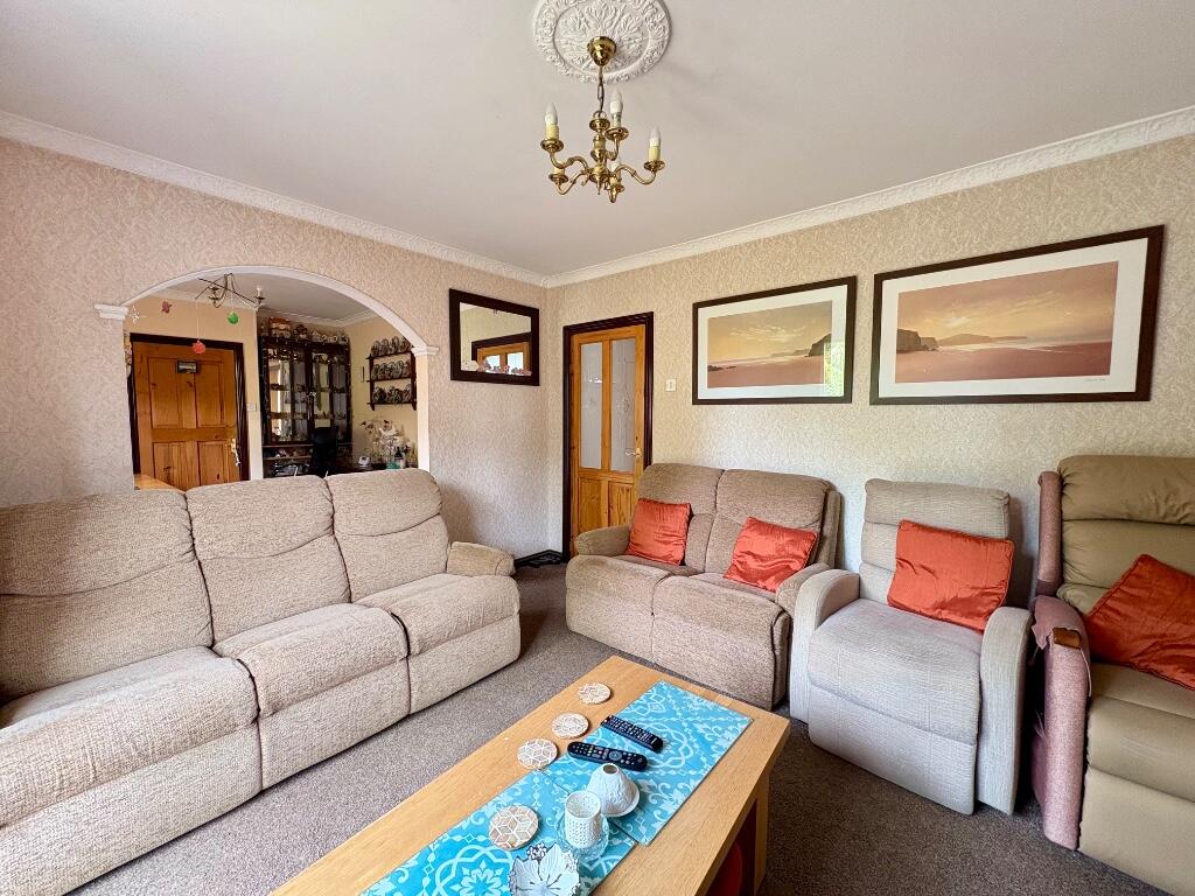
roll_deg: -0.4
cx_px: 598
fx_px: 483
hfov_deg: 102.1
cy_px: 448
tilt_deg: -3.4
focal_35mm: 14
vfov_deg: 85.7
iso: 250
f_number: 2.2
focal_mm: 2.22
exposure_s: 1/60
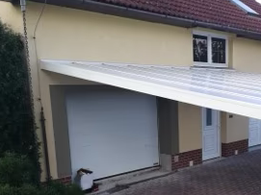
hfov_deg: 39.1
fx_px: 347
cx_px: 222
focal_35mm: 46
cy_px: 153
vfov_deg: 30.8
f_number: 2.2
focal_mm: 3.83
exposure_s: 1/267
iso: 50
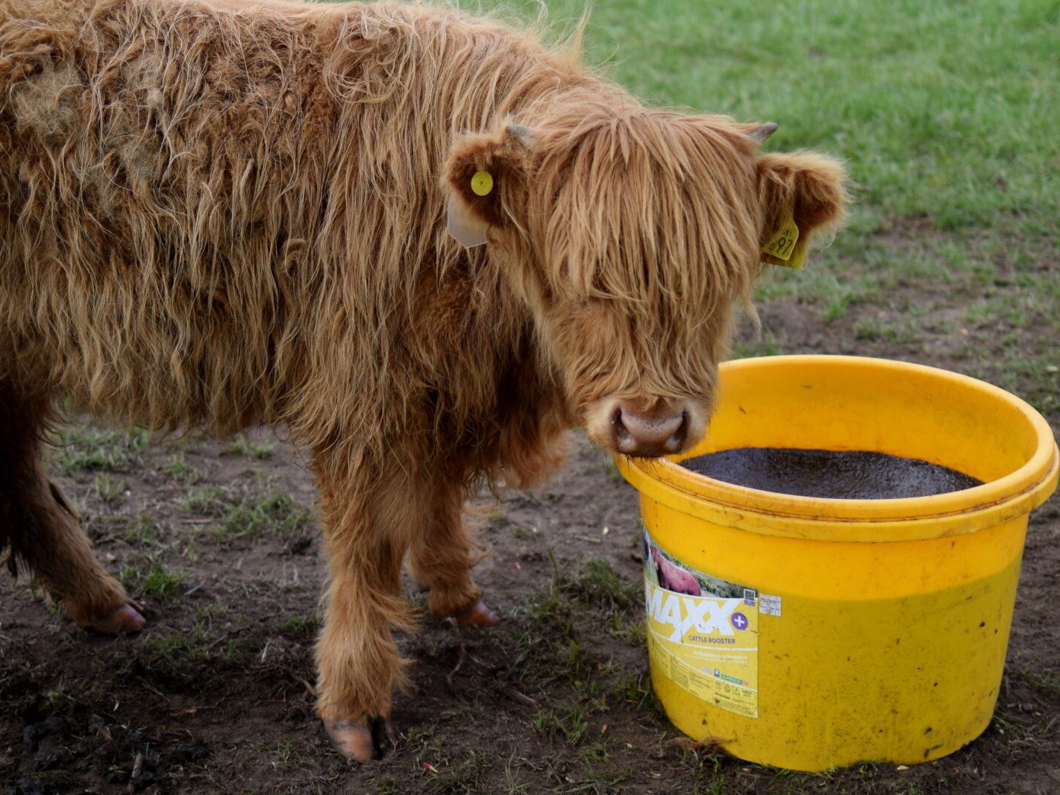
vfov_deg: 19.2
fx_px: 2350
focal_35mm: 77
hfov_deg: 25.4
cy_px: 365
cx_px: 529
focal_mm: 35
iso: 100
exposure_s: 1/1600
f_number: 1.8
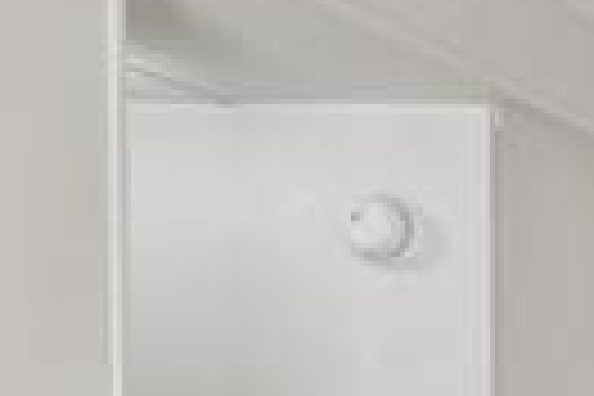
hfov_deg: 11.9
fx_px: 1914
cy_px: 1035
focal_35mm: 116
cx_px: 1647
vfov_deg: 9.9
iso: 500
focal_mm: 10
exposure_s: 1/8
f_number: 10
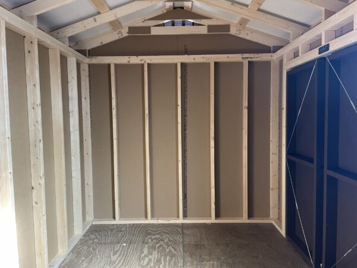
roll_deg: +1.9
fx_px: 268
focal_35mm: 26
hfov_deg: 67.3
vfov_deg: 53.1
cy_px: 134
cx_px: 178
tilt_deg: -5.8
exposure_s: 1/60
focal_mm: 4.2
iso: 200
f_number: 1.6
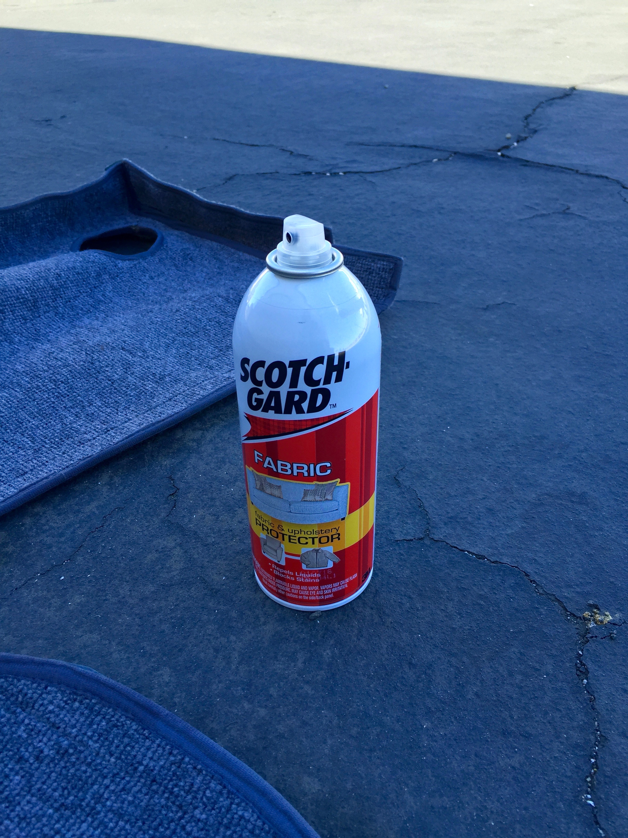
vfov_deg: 61.7
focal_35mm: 29
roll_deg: +0.4
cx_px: 314
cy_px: 419
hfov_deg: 48.2
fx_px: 701
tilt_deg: -35.6
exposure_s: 1/217
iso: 32
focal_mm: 4.15
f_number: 2.2
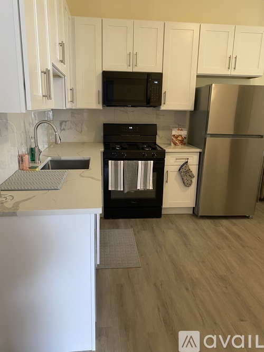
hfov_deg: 53.0
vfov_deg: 67.3
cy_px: 176
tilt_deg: -13.5
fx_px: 264
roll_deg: -1.5
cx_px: 132
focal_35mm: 26
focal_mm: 4.25
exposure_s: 1/60
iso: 250
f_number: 1.8
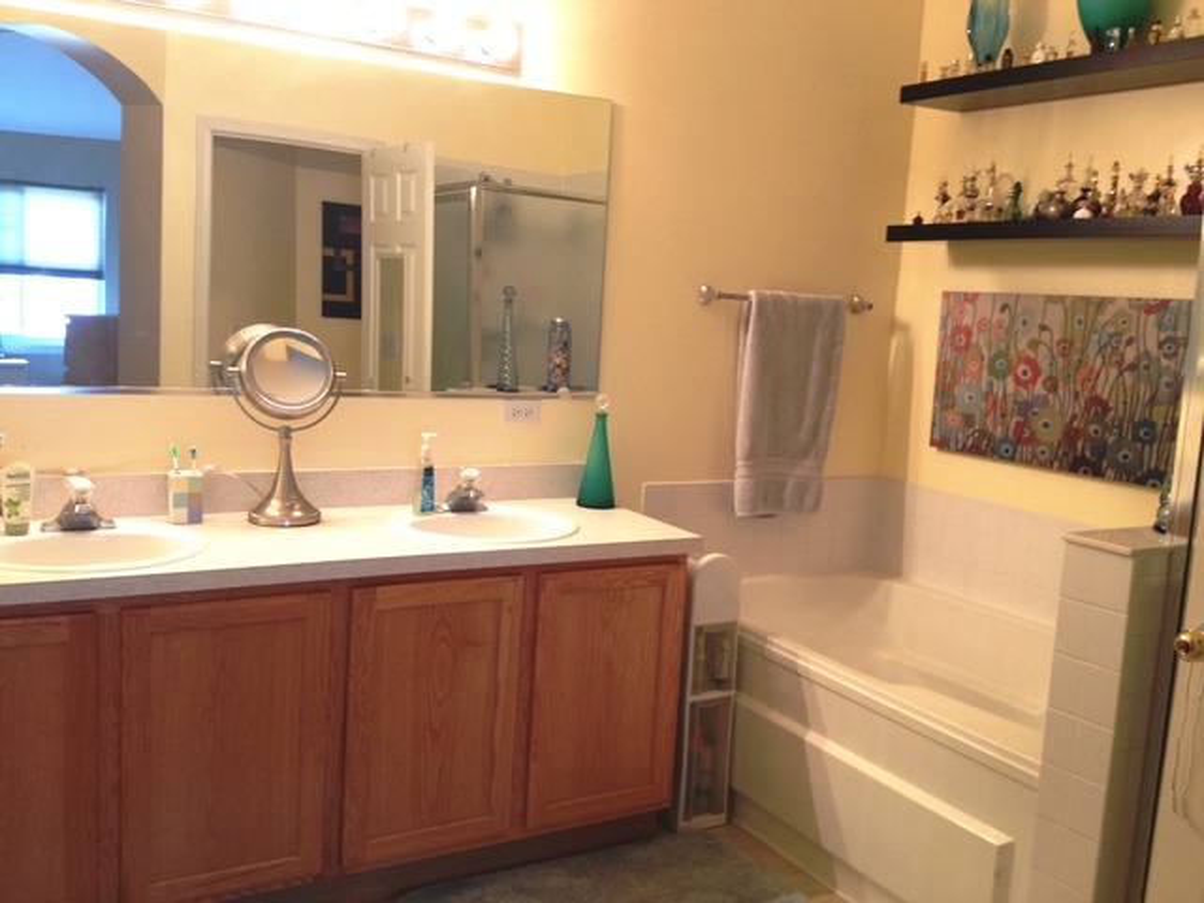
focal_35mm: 35
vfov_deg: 40.7
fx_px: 1217
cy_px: 452
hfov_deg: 52.6
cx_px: 602
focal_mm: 4.28
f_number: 2.4
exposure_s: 1/20
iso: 100
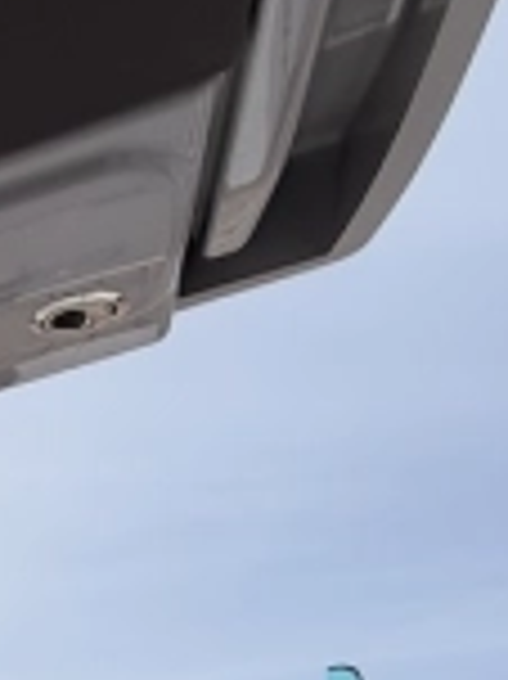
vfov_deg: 18.0
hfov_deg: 15.2
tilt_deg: -12.7
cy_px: 1405
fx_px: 1332
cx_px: -625
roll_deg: -3.6
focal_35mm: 68
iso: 20
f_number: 2.2
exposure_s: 1/1068
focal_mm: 2.22
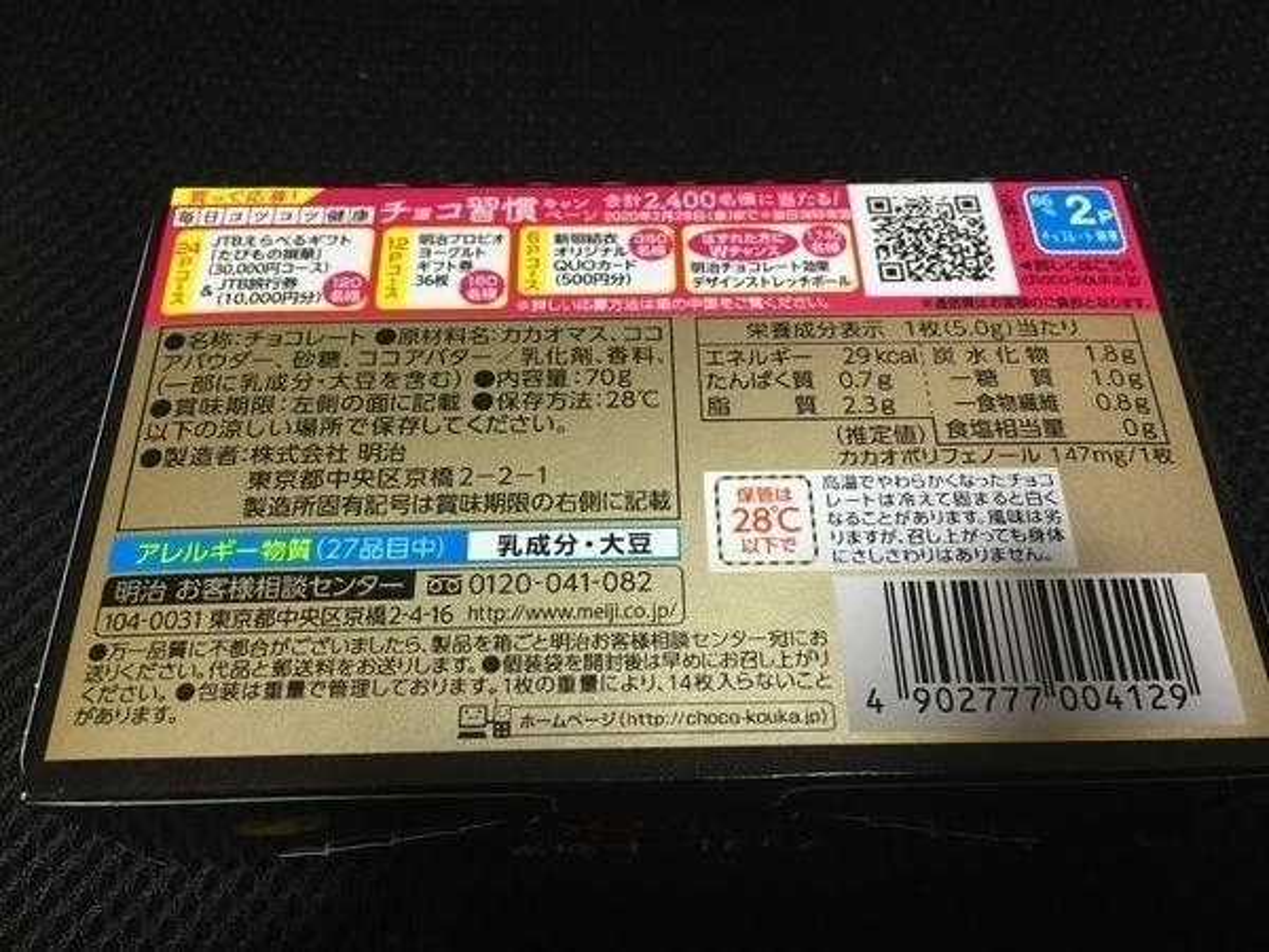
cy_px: 476
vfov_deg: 48.2
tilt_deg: -59.0
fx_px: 1063
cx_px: 634
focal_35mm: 29
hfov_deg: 61.7
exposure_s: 1/33
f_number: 2.2
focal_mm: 4.15
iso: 125
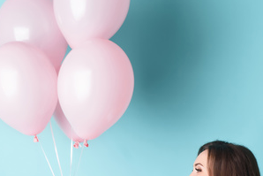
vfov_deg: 6.9
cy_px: 195
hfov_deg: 10.3
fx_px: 1454
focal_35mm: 199
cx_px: 129
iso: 100
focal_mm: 70
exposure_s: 1/200
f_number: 5.6
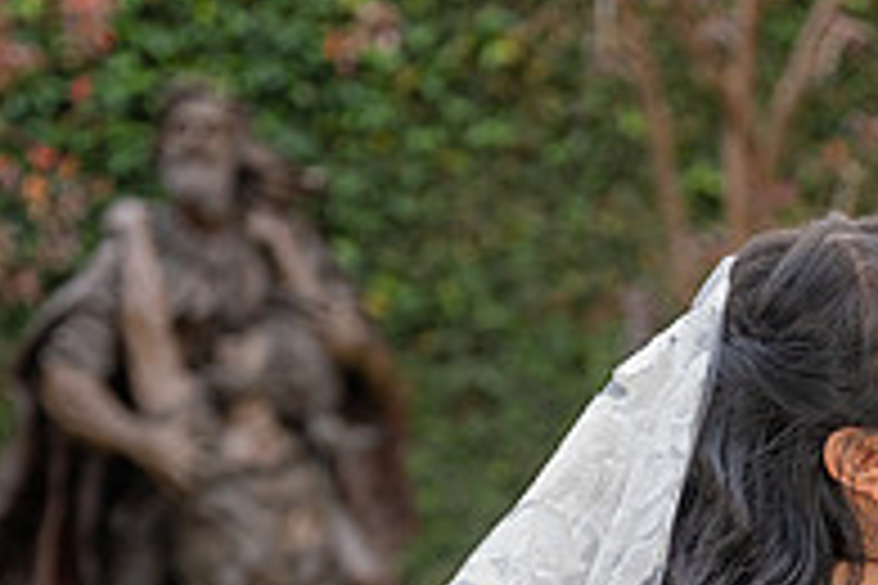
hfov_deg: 9.9
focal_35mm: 208
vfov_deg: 6.5
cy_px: 803
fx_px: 5072
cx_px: 657
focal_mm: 70
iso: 500
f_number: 2.8
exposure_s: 1/160
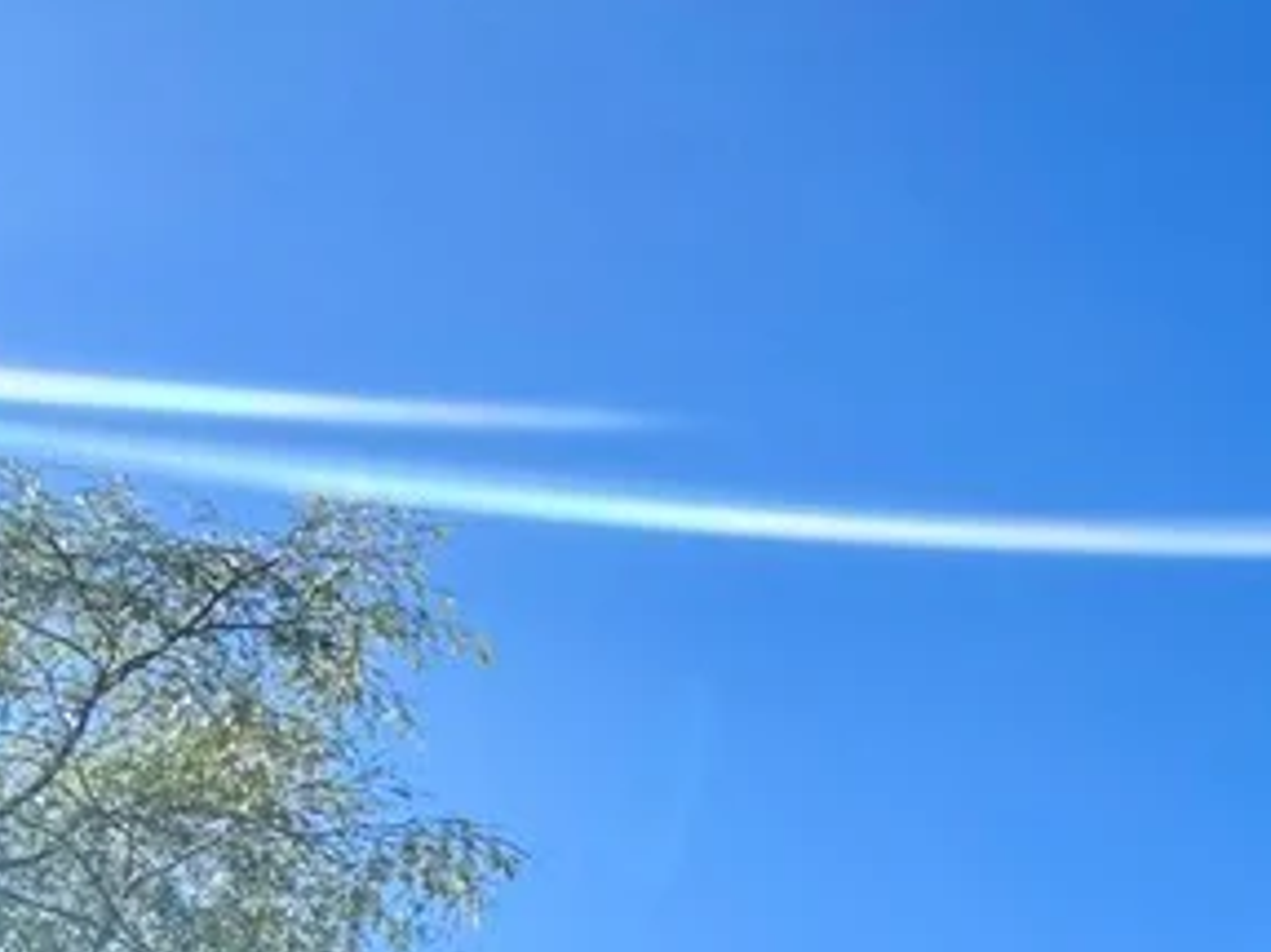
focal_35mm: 50
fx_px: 1835
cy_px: 1094
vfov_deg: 26.4
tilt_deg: +22.2
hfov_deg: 26.4
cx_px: 1953
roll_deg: +2.0
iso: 50
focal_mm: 2.22
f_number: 2.2
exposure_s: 1/1034
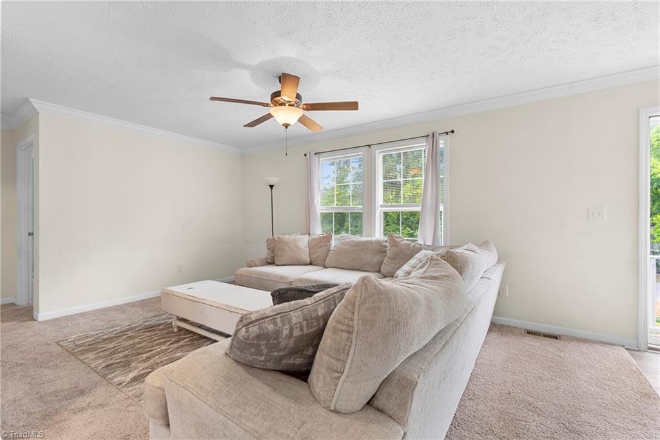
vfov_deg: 72.0
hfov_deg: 95.0
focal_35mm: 16
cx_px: 330
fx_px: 302
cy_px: 220
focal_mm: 11
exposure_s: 1/2
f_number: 9
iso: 250
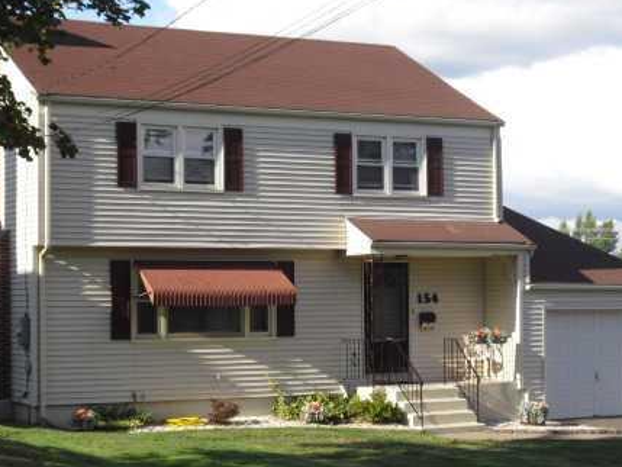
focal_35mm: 79
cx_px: 268
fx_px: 1420
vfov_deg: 18.7
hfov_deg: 24.7
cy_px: 263
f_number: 3.8
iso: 100
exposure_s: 1/640
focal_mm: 9.4
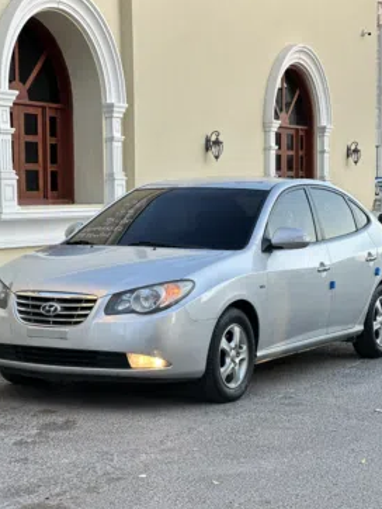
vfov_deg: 23.0
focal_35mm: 85
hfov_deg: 17.4
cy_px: 278
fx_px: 1249
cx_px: 198
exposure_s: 1/121
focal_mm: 9
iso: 125
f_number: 2.8
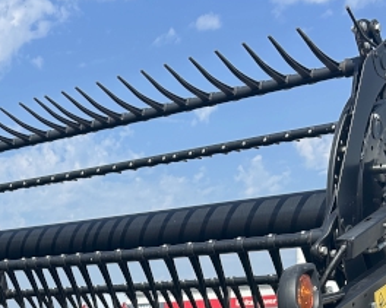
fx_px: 879
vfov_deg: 18.2
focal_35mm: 77
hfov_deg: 24.4
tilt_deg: -5.2
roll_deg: +0.8
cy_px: 431
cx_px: 88
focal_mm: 5.7
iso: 50
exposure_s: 1/2513
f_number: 1.5
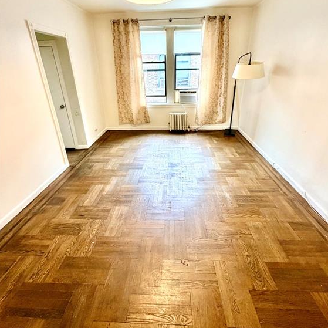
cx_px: 166
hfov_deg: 84.0
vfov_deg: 83.6
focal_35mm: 17
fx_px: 182
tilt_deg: -22.4
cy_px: 145
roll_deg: +0.9
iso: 160
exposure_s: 1/60
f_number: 2.2
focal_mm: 2.22
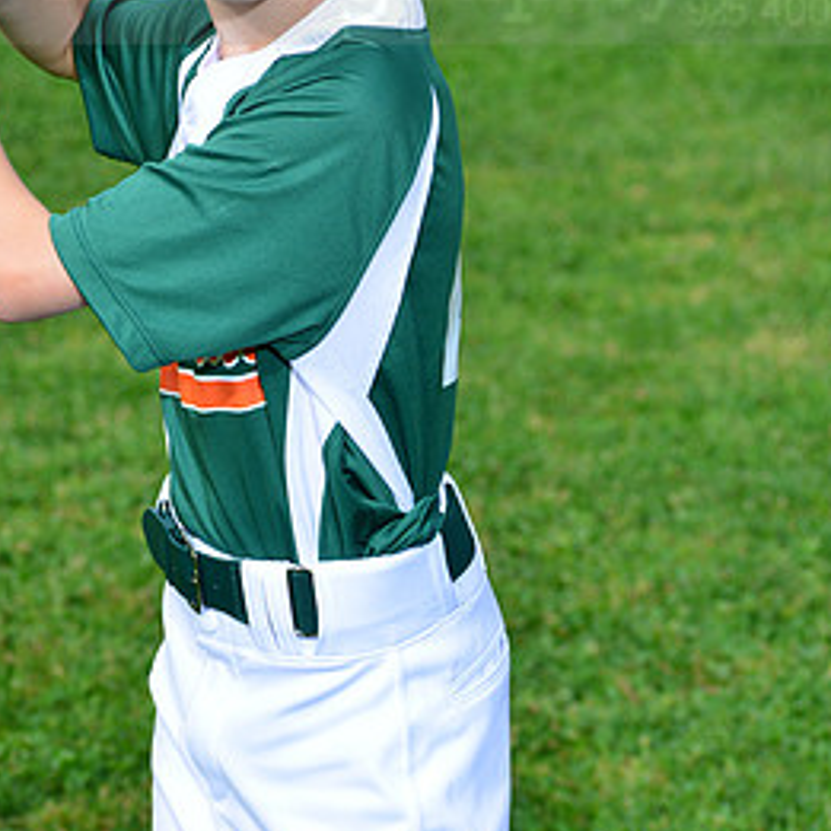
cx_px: 272
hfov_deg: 8.0
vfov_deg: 7.9
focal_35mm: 219
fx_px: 5948
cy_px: -57
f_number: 9
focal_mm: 116
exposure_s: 1/200
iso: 200
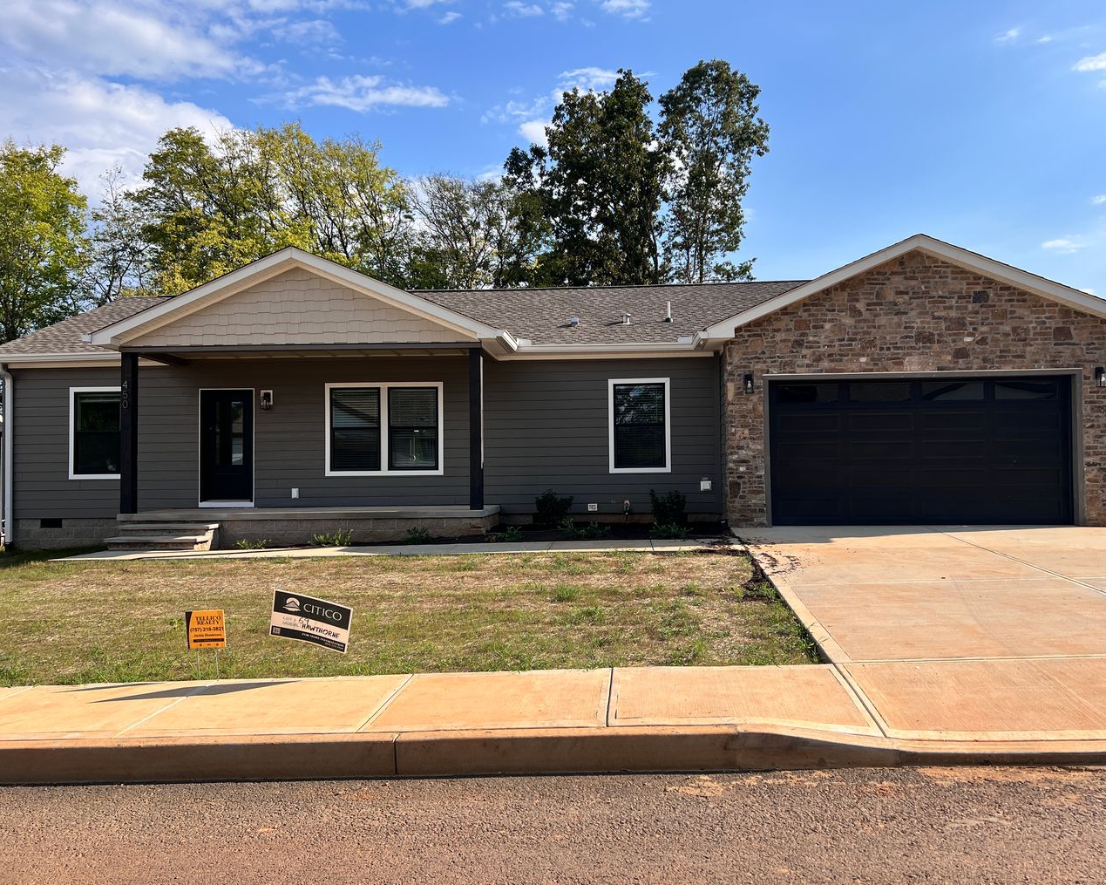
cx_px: 577
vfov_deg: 51.5
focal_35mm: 28
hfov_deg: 62.2
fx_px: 916
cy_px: 445
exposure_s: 1/3460
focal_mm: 5.7
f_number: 1.5
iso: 50
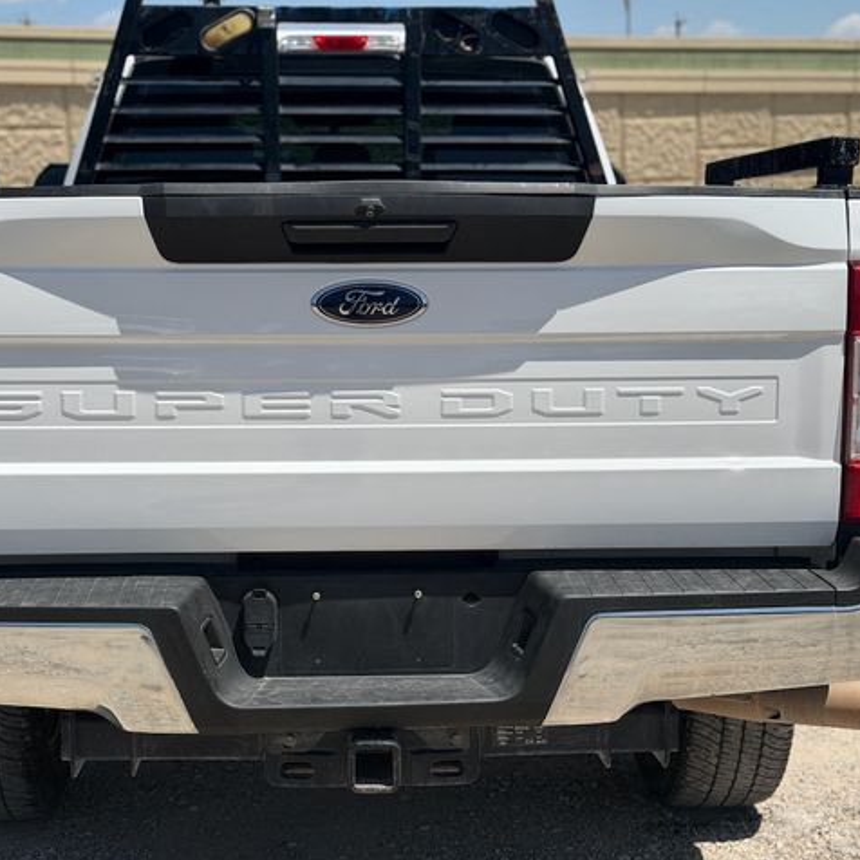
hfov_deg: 30.0
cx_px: 369
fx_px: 1602
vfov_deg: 30.0
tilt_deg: -8.4
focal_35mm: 57
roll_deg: +1.3
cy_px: 430
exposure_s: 1/9901
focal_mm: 6.76
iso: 80
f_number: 1.78
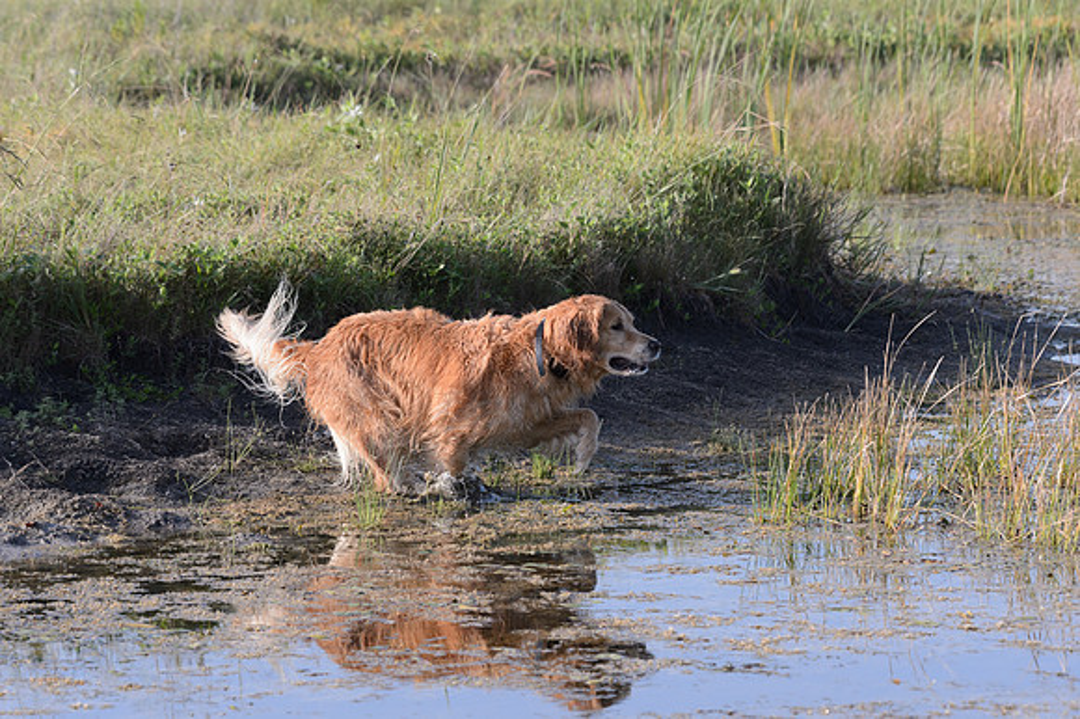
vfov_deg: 6.9
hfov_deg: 10.3
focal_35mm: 200
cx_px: 540
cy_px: 360
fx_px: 5996
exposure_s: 1/1600
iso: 1400
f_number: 8
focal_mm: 200
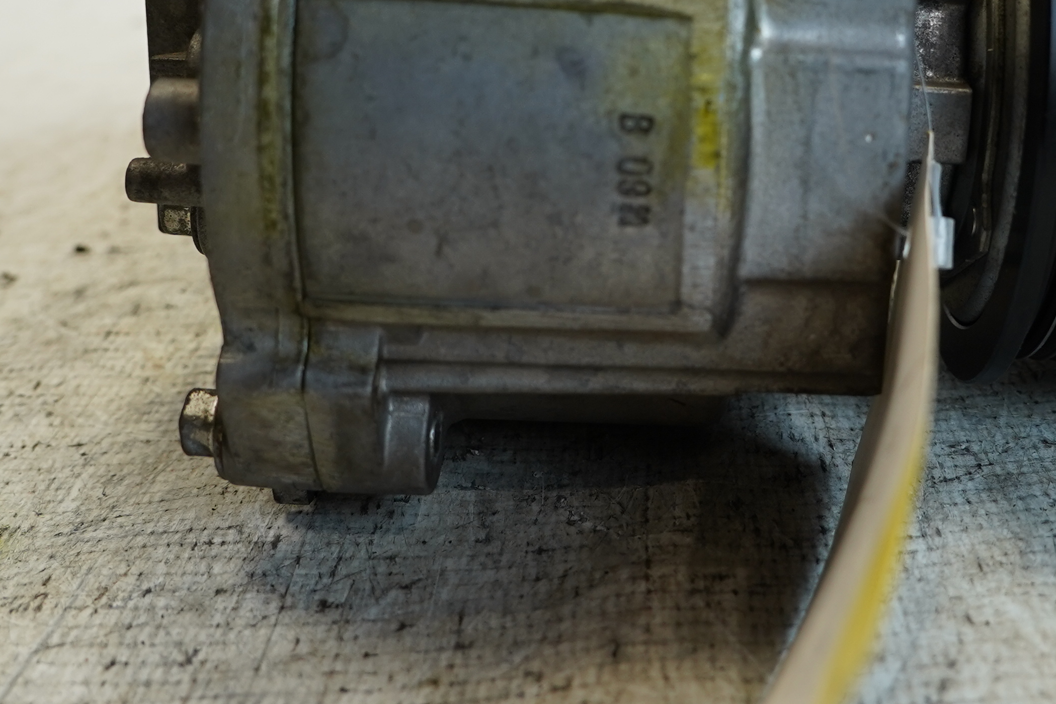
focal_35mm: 45
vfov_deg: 29.0
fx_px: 1320
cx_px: 671
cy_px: 112
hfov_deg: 43.2
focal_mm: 16
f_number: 4
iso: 400
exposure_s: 1/160
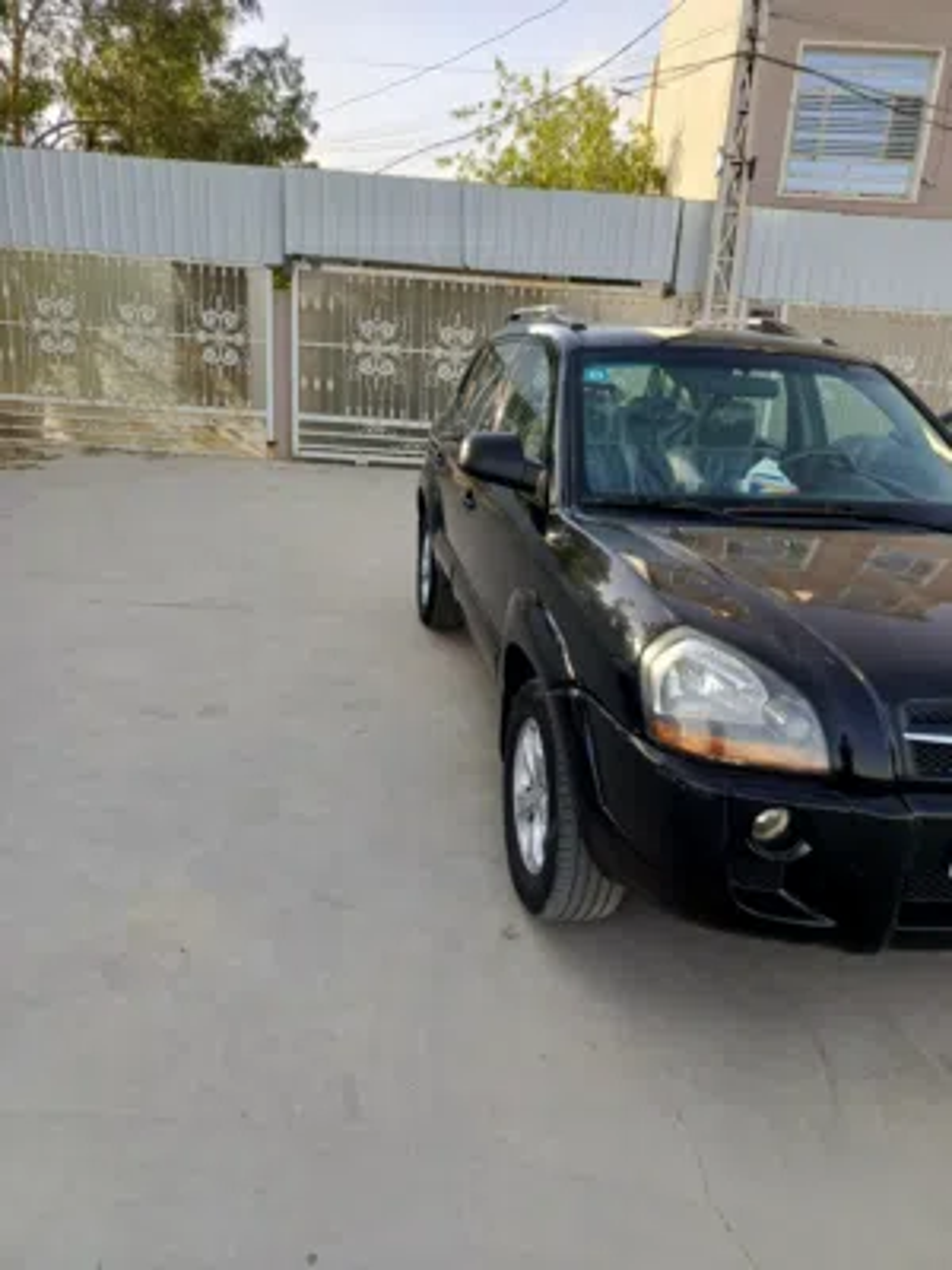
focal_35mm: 23
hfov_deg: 58.9
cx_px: 476
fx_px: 843
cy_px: 635
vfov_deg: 73.9
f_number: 1.75
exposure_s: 1/129
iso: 100
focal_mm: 5.25
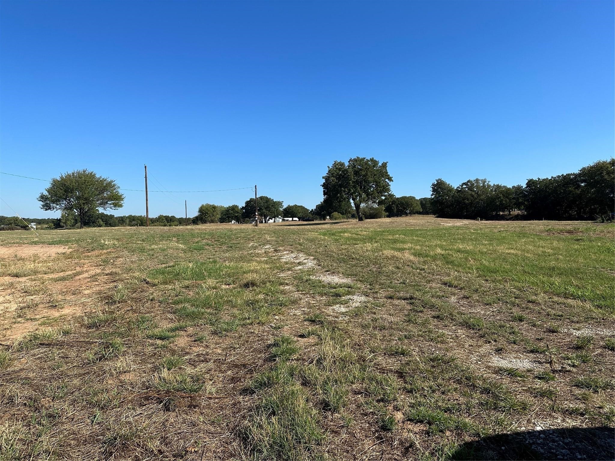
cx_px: 308
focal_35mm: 24
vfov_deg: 56.8
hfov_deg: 71.6
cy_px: 230
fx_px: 426
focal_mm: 6.86
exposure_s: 1/5000
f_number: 1.78
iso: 80
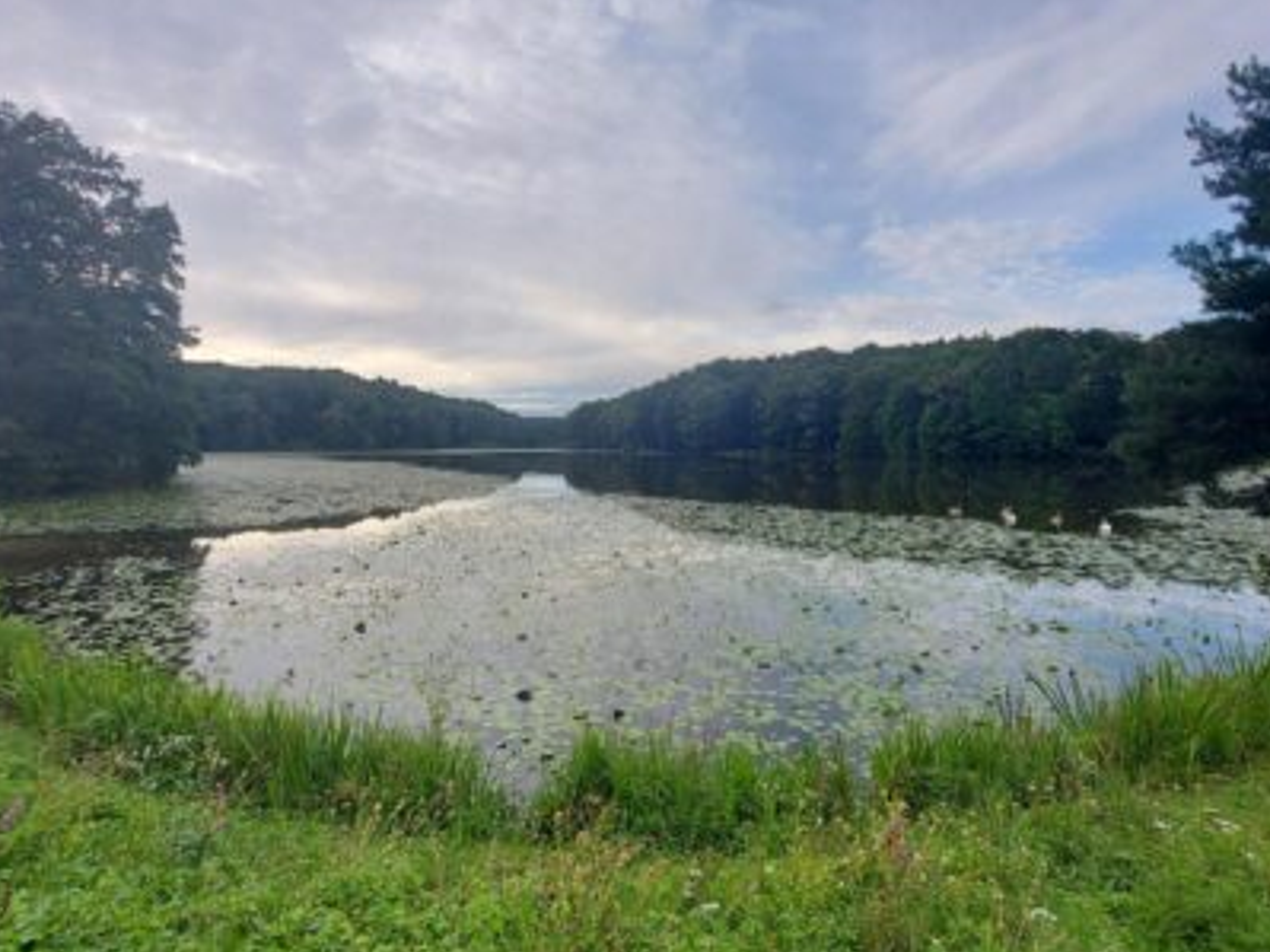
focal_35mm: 15
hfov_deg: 98.0
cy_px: 514
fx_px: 550
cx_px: 592
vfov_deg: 81.6
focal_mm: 1.74
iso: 50
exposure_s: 1/763
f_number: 2.2
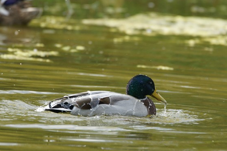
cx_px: 133
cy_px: 86
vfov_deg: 1.6
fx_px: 5423
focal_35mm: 861
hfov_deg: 2.4
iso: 400
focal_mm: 400
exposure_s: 1/640
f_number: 6.3
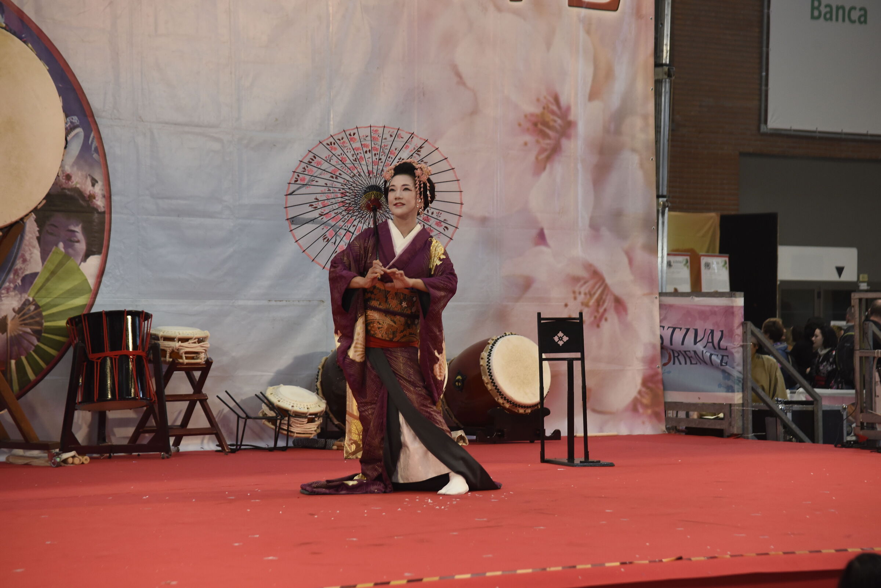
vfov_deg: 13.1
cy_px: 294
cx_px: 440
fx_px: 2570
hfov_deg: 19.4
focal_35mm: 105
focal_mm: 105
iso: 1800
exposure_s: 1/125
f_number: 5.6
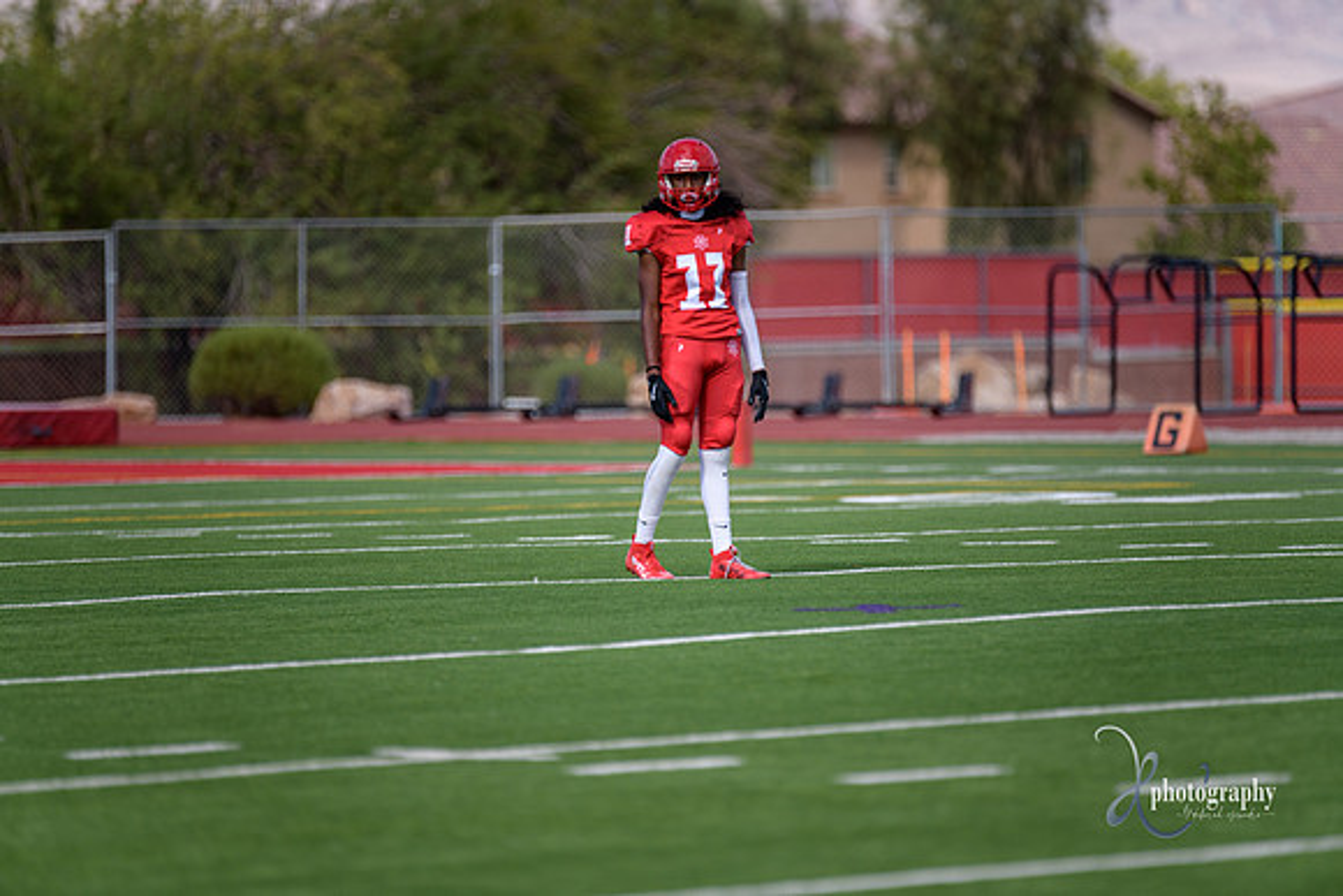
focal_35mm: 300
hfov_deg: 6.9
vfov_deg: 4.6
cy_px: 448
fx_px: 11194
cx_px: 672
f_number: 2.8
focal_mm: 300
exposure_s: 1/3200
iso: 200
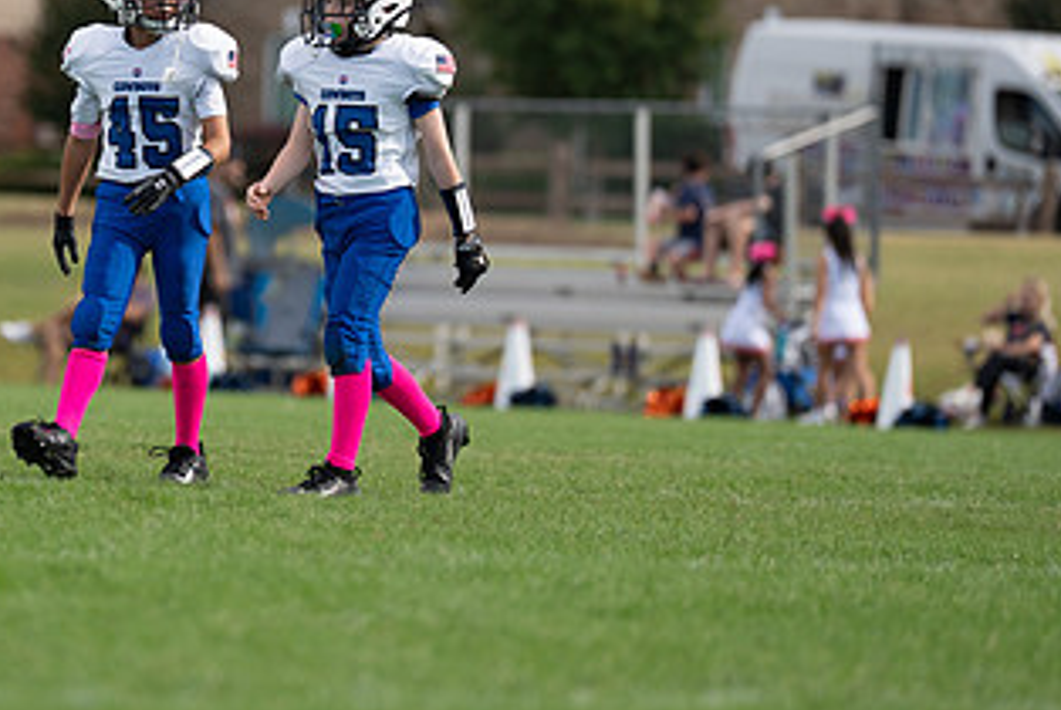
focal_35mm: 369
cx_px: 257
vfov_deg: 3.7
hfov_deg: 5.6
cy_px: 181
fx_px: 10885
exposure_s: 1/4000
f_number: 2.8
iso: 500
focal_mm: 200
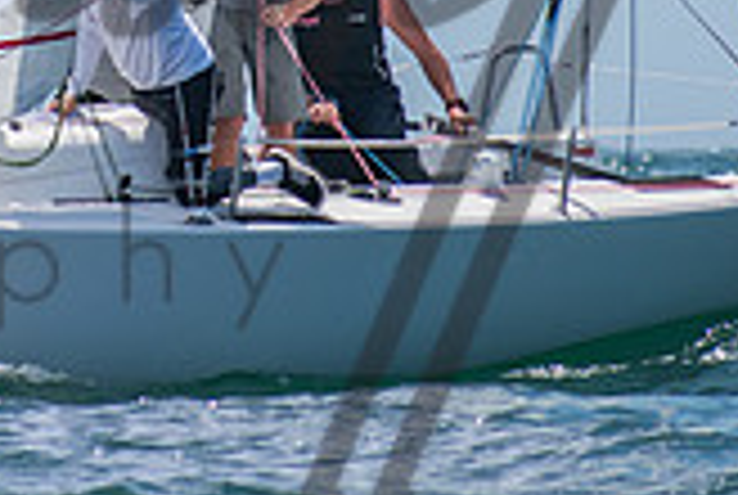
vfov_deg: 1.2
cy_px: -74
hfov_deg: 1.8
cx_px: 86
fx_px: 23145
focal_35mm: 1127
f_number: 6.3
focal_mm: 210
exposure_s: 1/1250
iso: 200
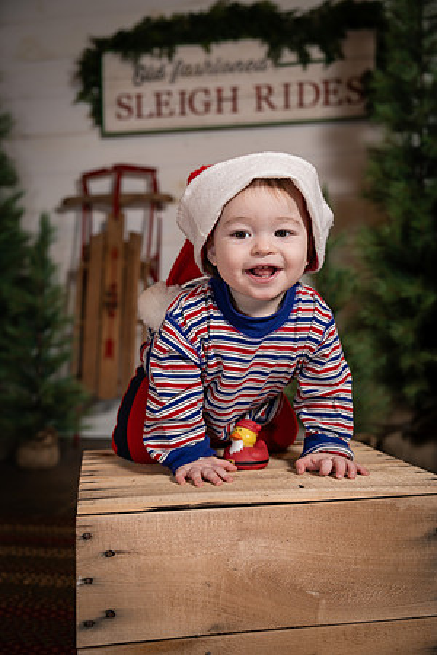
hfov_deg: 37.9
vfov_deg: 54.4
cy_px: 328
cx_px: 218
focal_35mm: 35
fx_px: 637
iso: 250
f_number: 3.2
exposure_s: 1/250
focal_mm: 35
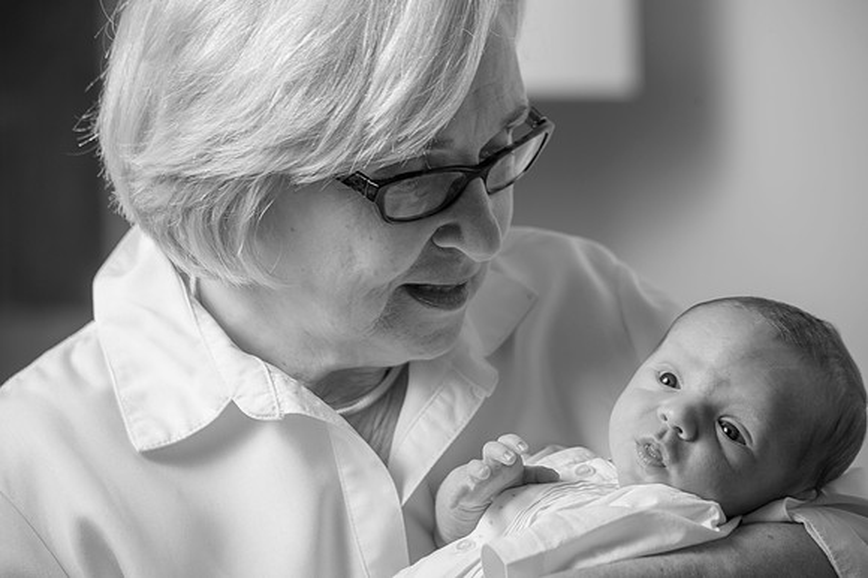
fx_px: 4699
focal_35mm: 195
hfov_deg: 10.6
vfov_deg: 7.0
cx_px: 434
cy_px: 289
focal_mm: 195
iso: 125
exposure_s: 1/160
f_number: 6.3
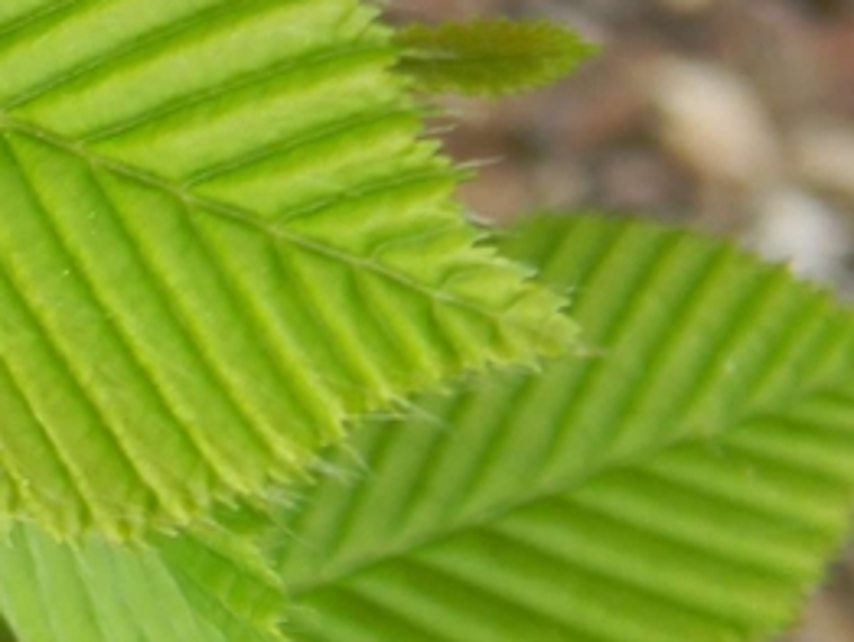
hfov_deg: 15.6
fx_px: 2988
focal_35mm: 121
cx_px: -183
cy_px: -78
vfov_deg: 12.1
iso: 80
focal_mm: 7.3
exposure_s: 1/208
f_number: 3.8
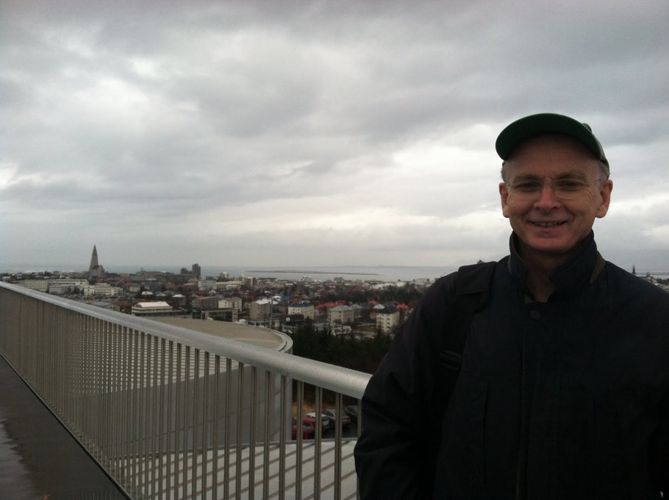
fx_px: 676
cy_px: 250
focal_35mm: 35
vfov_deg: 40.6
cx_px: 334
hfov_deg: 52.7
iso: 80
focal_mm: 3.85
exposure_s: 1/142
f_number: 2.8
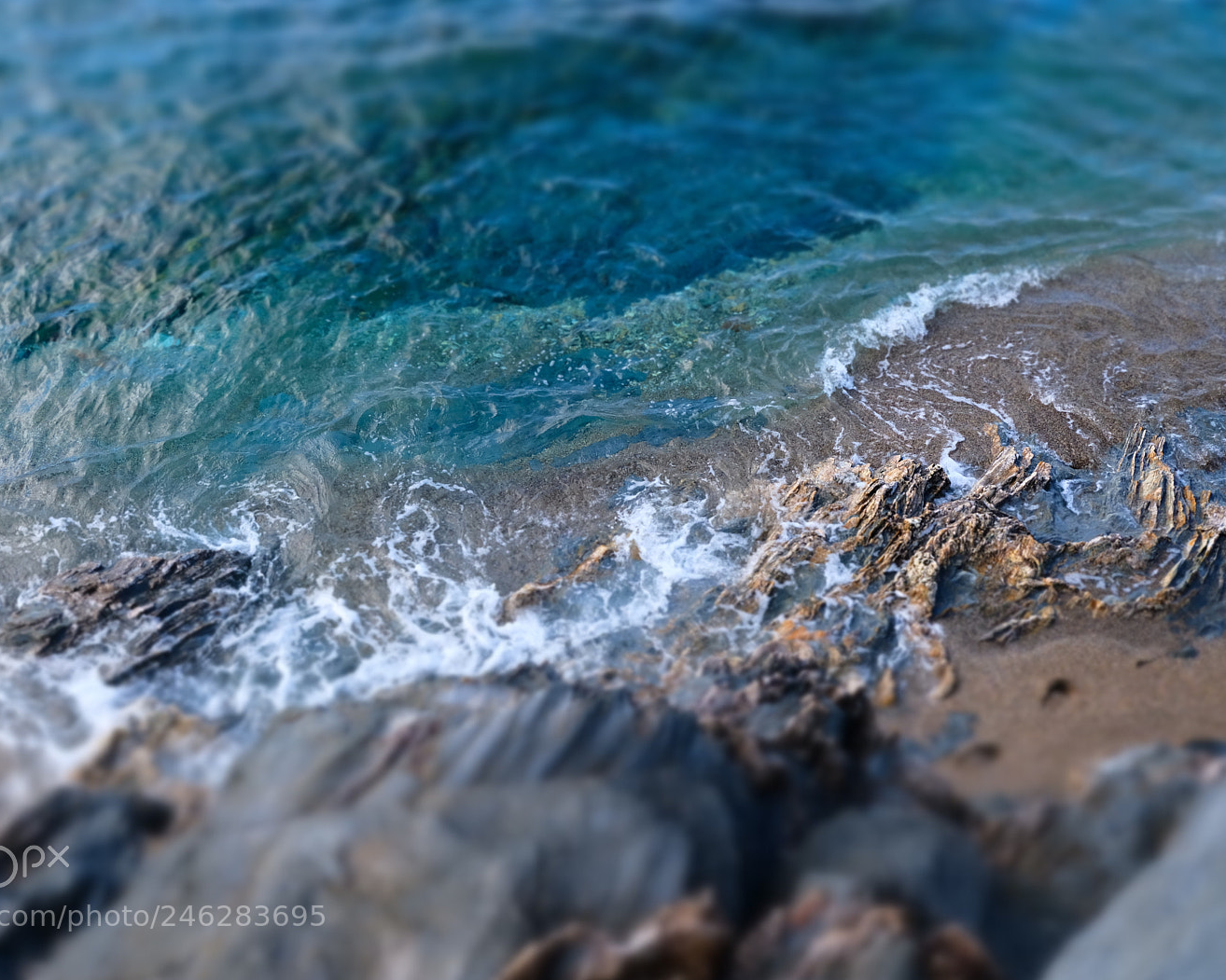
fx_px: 1451
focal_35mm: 40
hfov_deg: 45.8
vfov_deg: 37.3
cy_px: 492
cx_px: 584
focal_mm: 23.3
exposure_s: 1/500
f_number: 4
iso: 200
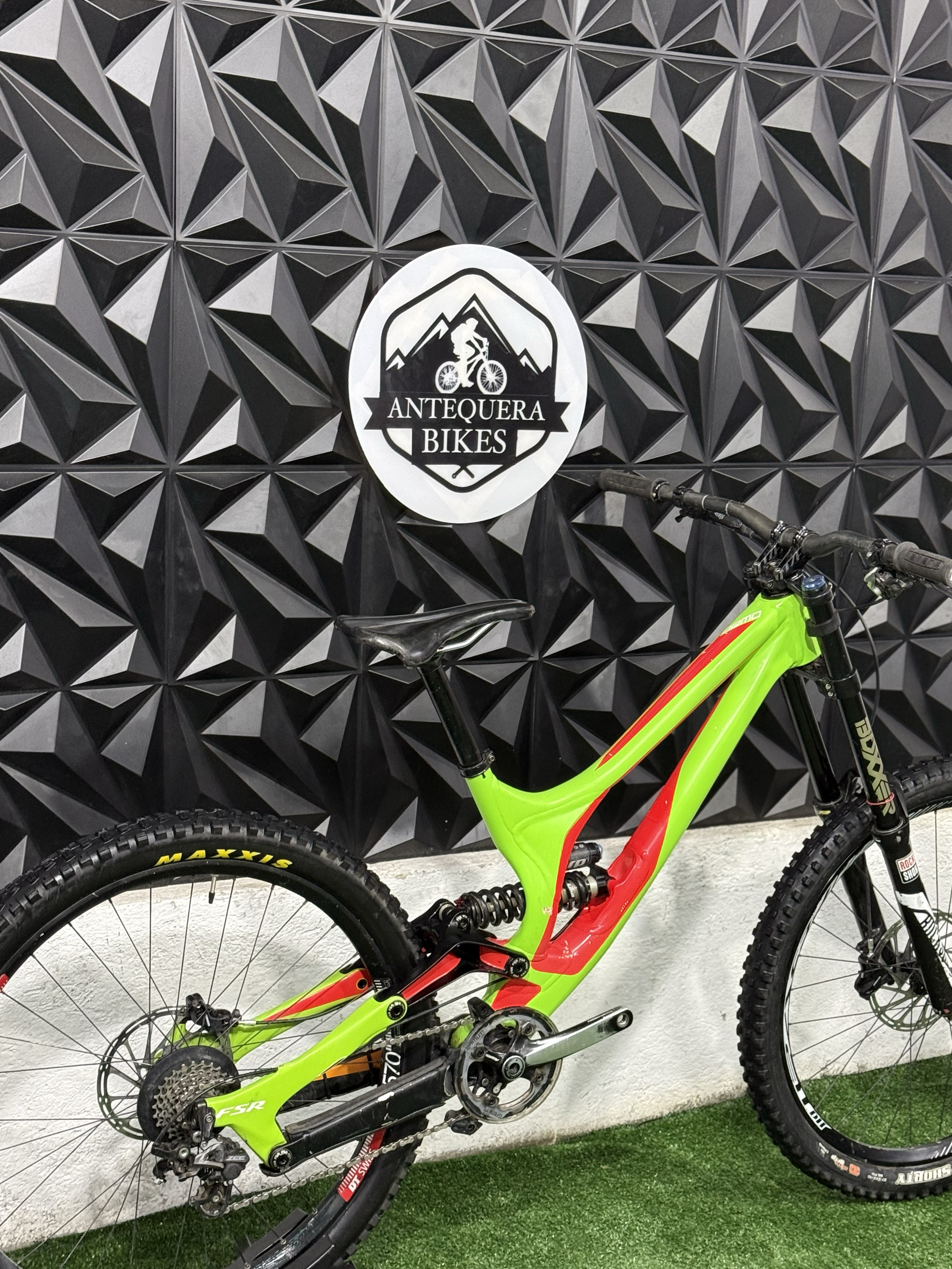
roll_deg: -3.5
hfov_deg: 26.1
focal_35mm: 56
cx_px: 523
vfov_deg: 34.3
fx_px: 2053
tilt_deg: -11.7
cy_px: 693
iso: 200
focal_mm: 6.76
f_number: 1.78
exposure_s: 1/60
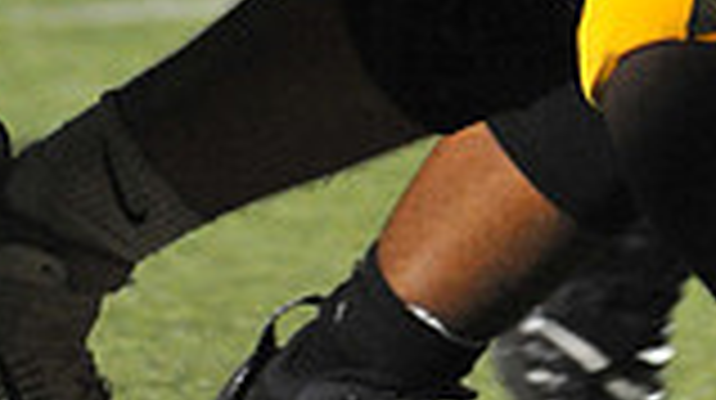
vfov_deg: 0.7
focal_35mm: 1758
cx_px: 833
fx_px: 33337
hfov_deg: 1.2
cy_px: -840
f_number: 7.1
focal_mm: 460
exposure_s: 1/200
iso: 6400
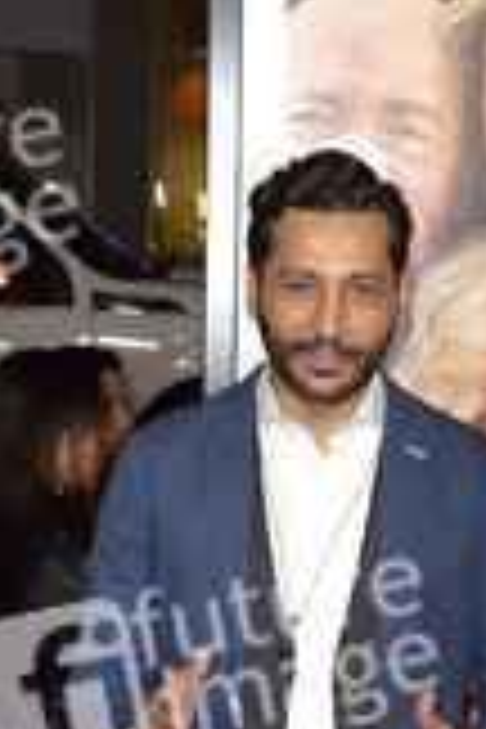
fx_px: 2106
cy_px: 891
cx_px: 340
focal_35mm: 104
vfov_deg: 18.5
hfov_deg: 13.1
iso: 500
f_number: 6.3
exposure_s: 1/320
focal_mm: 42
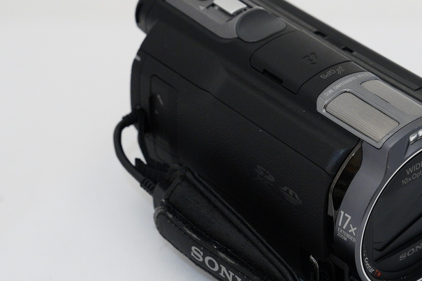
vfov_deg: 9.9
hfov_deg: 14.7
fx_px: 1630
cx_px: 290
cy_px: 132
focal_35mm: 139
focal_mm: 70
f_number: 8
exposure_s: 1/125
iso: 2000
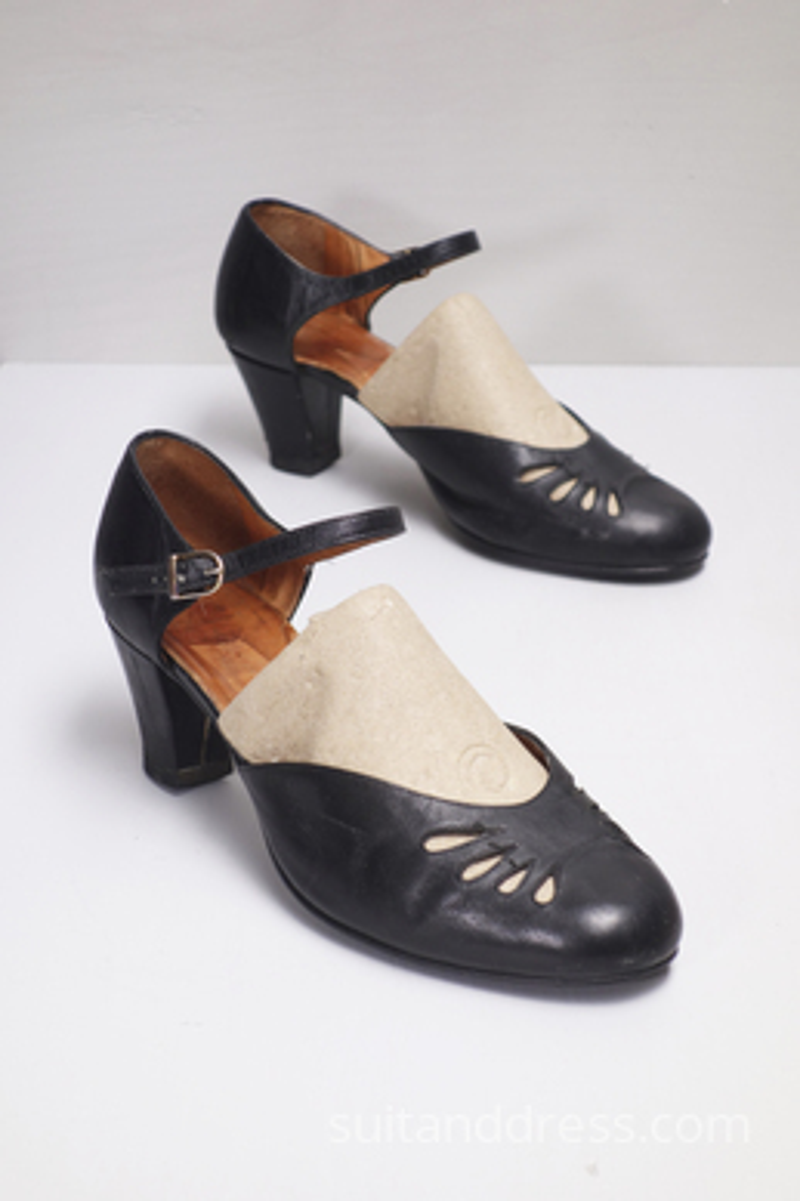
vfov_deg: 23.1
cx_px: 400
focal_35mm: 88
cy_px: 600
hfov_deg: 15.5
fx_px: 2936
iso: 400
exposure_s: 1/100
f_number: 4.5
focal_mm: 32.52
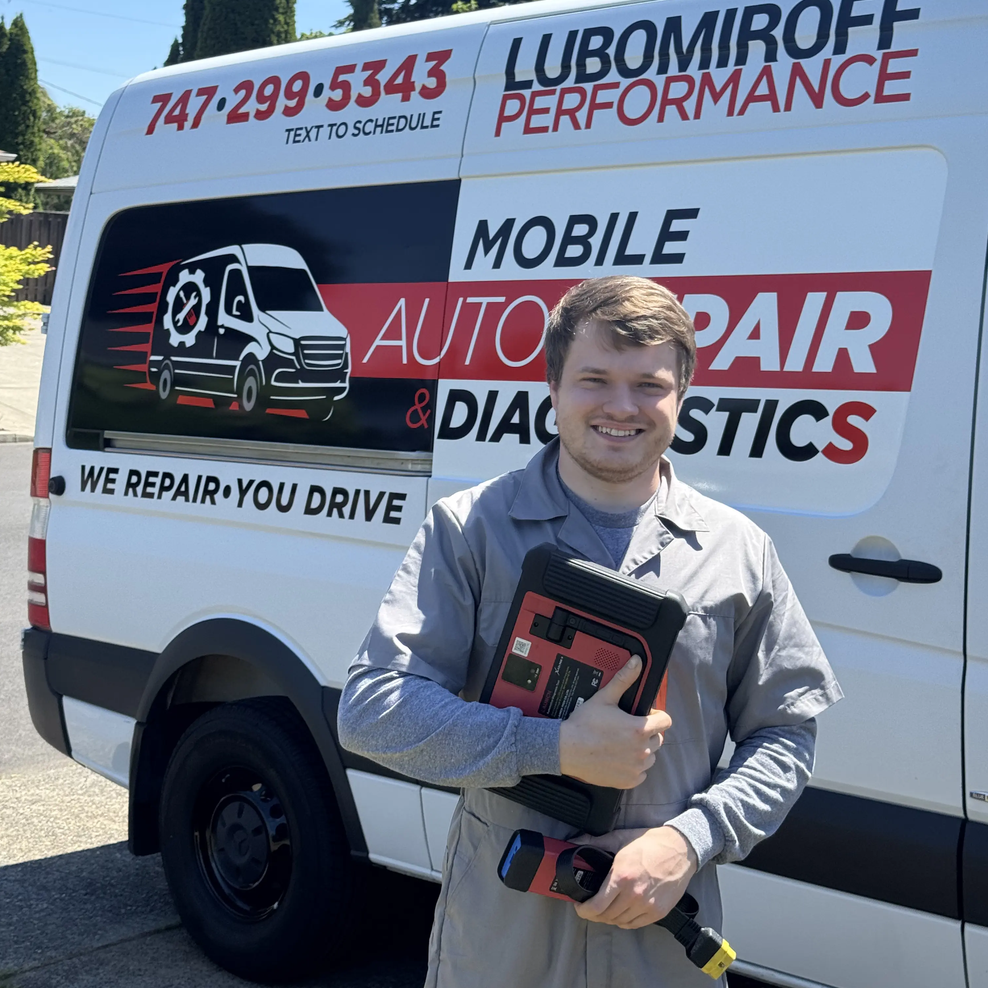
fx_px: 1841
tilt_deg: -3.6
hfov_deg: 30.0
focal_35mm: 57
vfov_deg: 29.9
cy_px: 371
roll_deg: -2.9
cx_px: 496
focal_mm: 6.76
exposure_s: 1/2252
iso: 64
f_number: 1.78
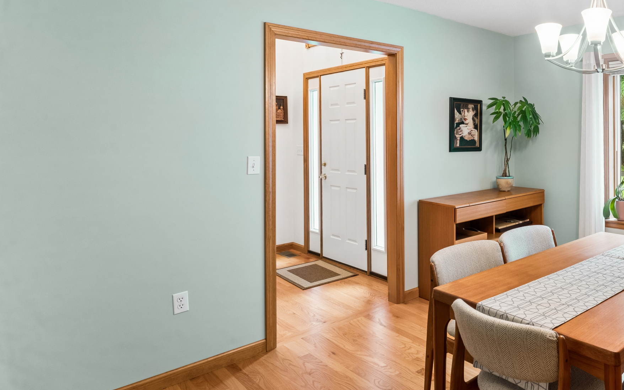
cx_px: 524
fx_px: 425
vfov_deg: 48.5
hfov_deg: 64.2
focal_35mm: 25
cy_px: 133
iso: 400
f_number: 13
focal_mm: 14
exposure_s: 1/3.33
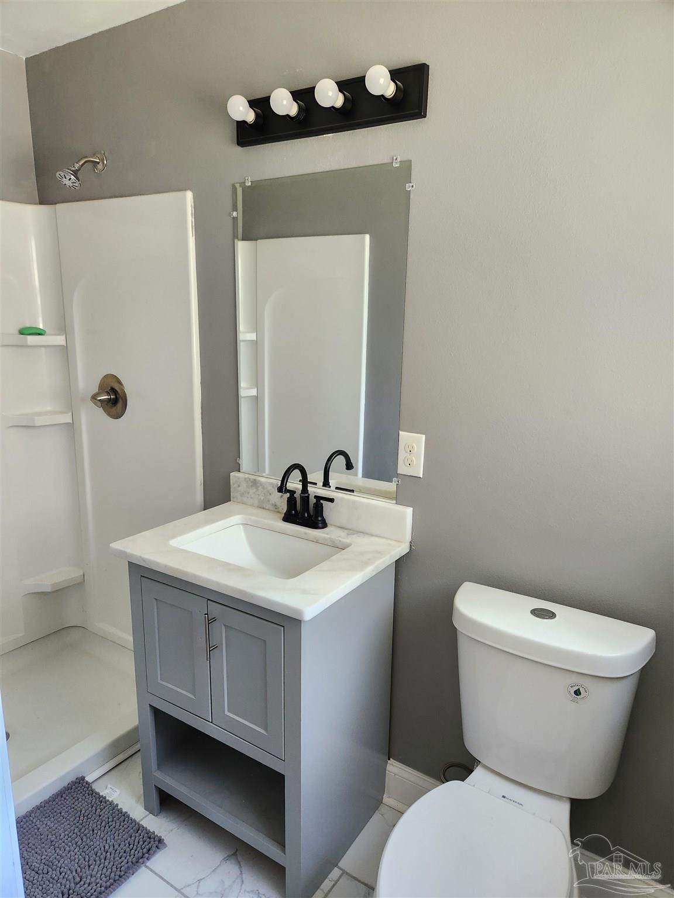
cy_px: 449
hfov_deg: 58.9
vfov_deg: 73.9
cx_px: 337
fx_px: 597
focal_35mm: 23
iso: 250
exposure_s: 1/120
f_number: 1.8
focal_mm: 5.4
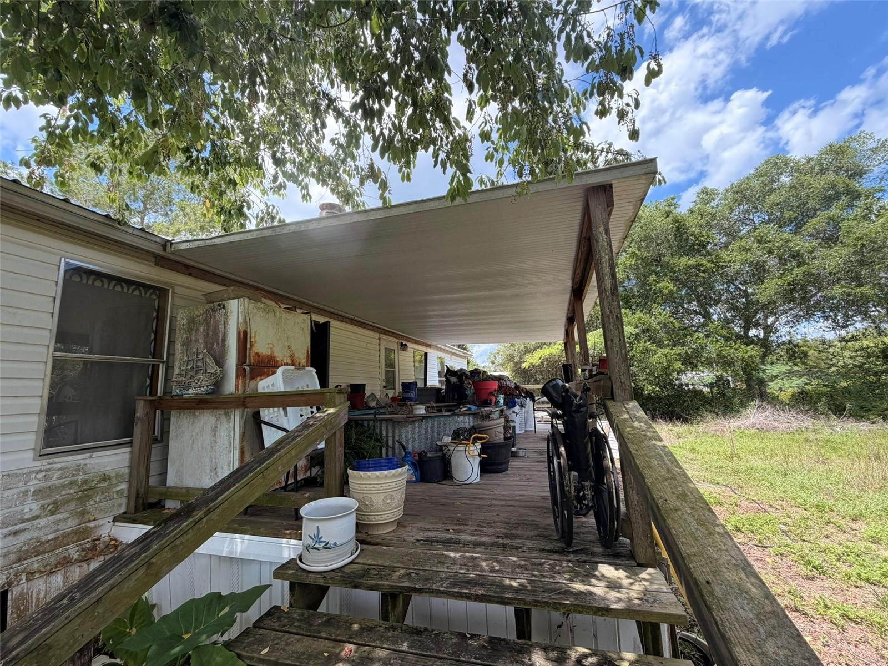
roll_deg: +3.1
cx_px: 444
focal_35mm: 14
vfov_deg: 85.7
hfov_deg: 102.1
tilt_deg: +9.2
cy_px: 333
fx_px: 359
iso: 64
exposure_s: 1/502
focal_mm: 2.22
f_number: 2.2
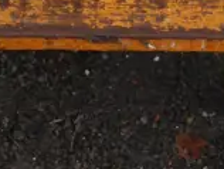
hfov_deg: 9.5
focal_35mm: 207
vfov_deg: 6.2
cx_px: 55
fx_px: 1342
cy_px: -466
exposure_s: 1/125
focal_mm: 16
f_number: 4.5
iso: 200
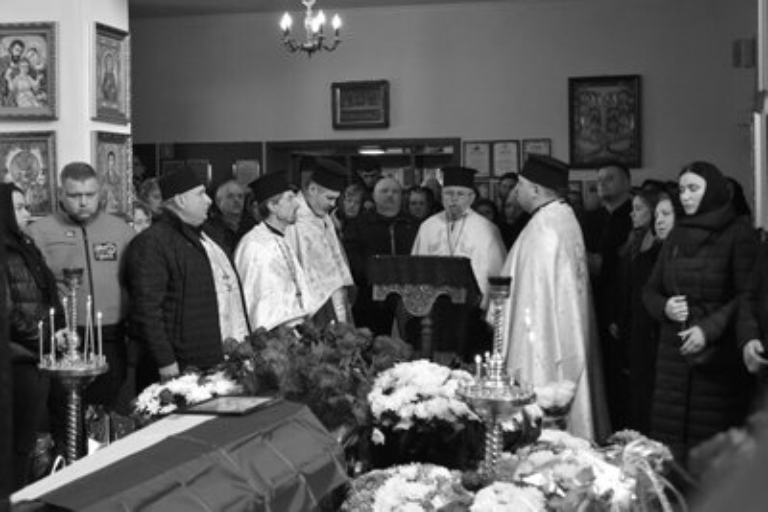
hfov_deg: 38.2
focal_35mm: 52
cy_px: 256
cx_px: 384
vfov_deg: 26.0
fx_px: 1110
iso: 3200
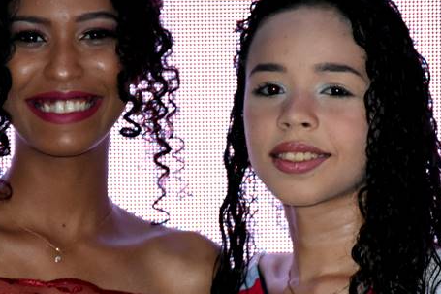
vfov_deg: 3.1
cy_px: 240
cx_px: 182
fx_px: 5424
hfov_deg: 4.7
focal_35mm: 443
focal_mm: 112
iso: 1600
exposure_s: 1/80
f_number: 5.6
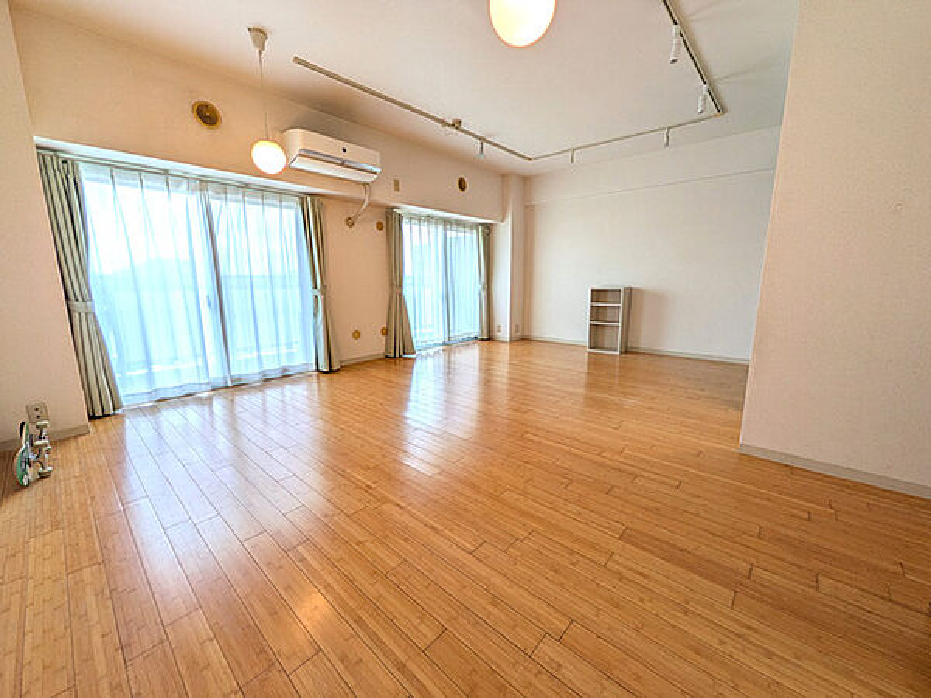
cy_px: 349
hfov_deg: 102.1
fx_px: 377
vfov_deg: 85.7
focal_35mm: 14
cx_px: 466
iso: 67
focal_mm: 1.83
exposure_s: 1/120
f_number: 2.2
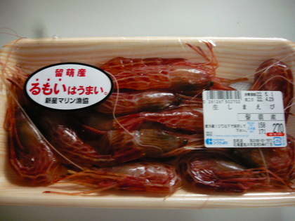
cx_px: 148
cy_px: 110
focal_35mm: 33
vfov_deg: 42.9
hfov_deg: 55.4
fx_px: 281
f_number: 2.8
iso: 400
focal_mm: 5.5
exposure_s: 1/8
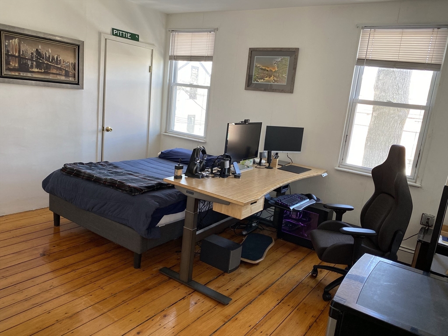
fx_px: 336
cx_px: 224
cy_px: 168
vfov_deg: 53.1
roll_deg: -6.2
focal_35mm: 26
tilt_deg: -12.0
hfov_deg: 67.3
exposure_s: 1/110
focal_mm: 4.25
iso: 125
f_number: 1.8
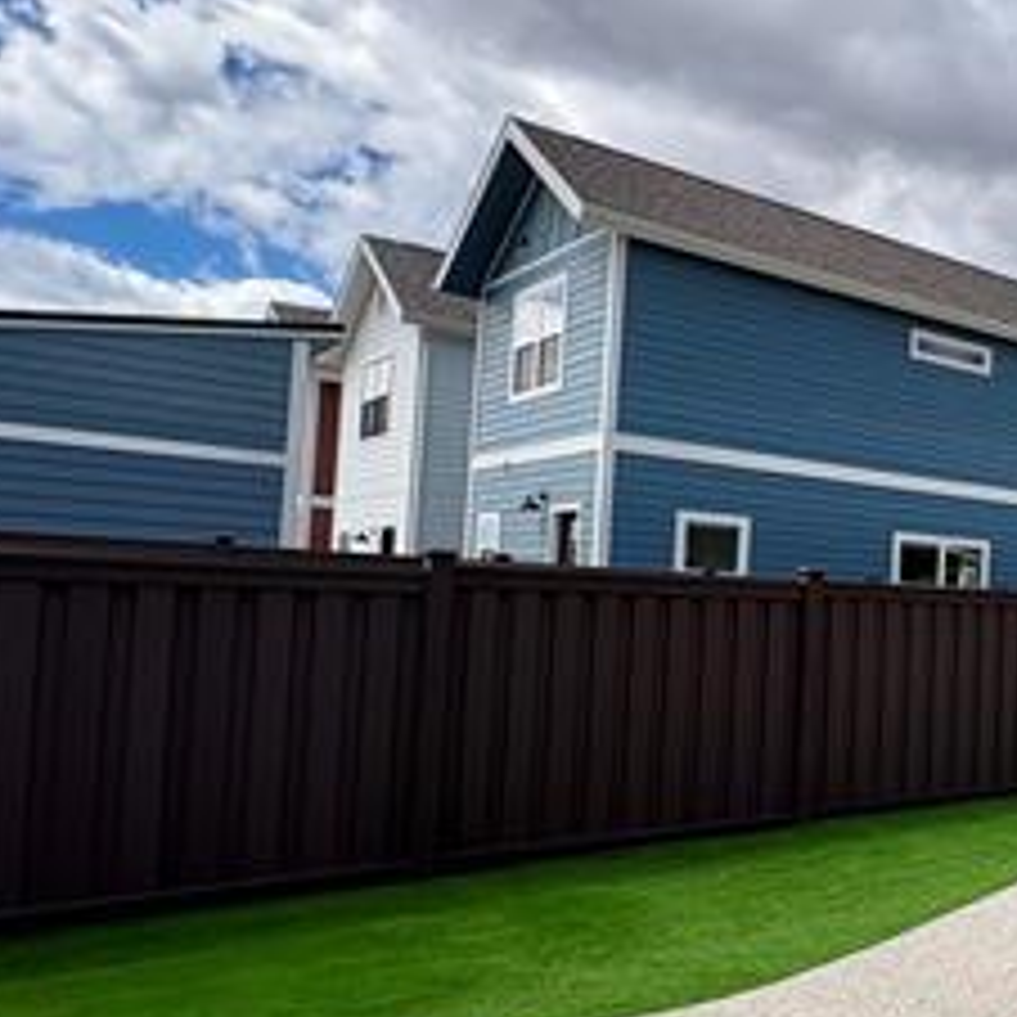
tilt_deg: +3.9
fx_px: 1163
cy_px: 567
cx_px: 1116
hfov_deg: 38.9
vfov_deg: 47.1
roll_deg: -1.5
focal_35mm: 35
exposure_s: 1/1449
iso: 50
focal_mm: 2.22
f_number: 2.2
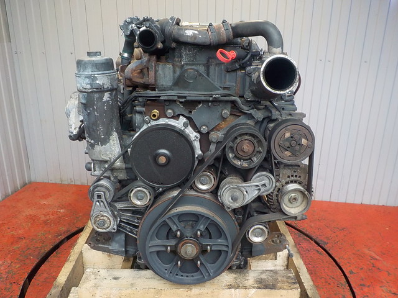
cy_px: 149
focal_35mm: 30
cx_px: 199
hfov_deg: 60.0
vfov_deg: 46.8
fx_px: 345
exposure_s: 1/30
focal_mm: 4.1
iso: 180
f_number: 3.3
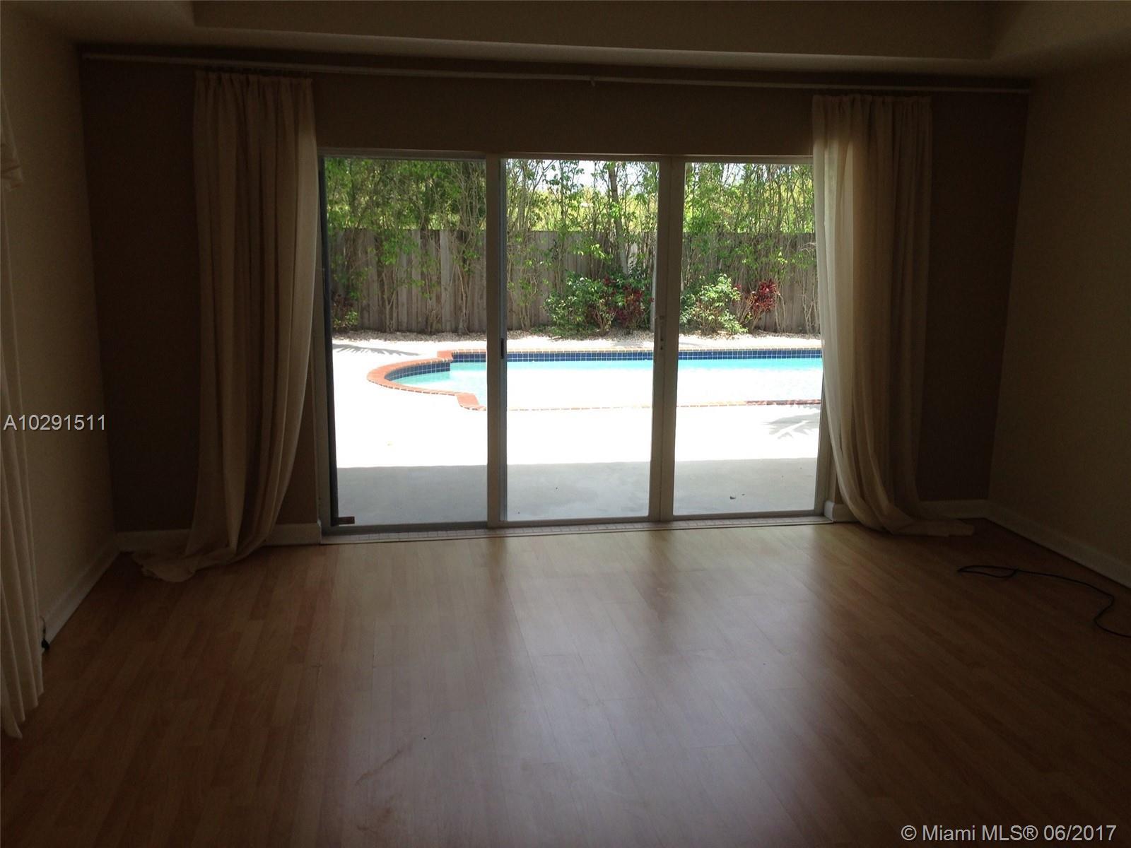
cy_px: 424
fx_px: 1078
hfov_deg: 55.4
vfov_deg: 42.9
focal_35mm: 33
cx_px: 566
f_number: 2.4
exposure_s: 1/226
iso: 50
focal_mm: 4.13
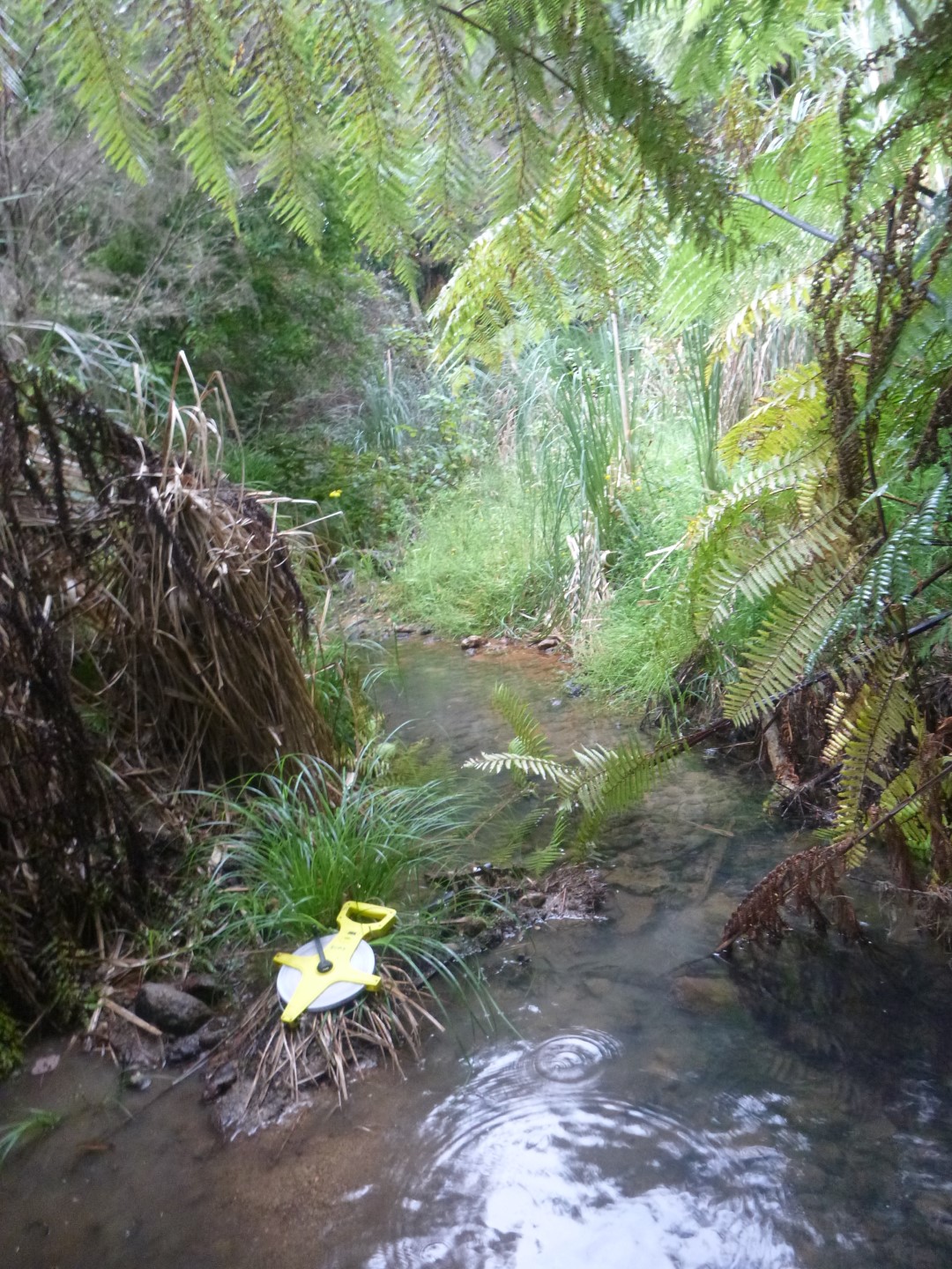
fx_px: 917
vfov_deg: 69.4
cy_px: 634
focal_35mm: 25
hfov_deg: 54.9
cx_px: 476
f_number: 3.9
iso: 400
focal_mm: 4.5
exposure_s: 1/25
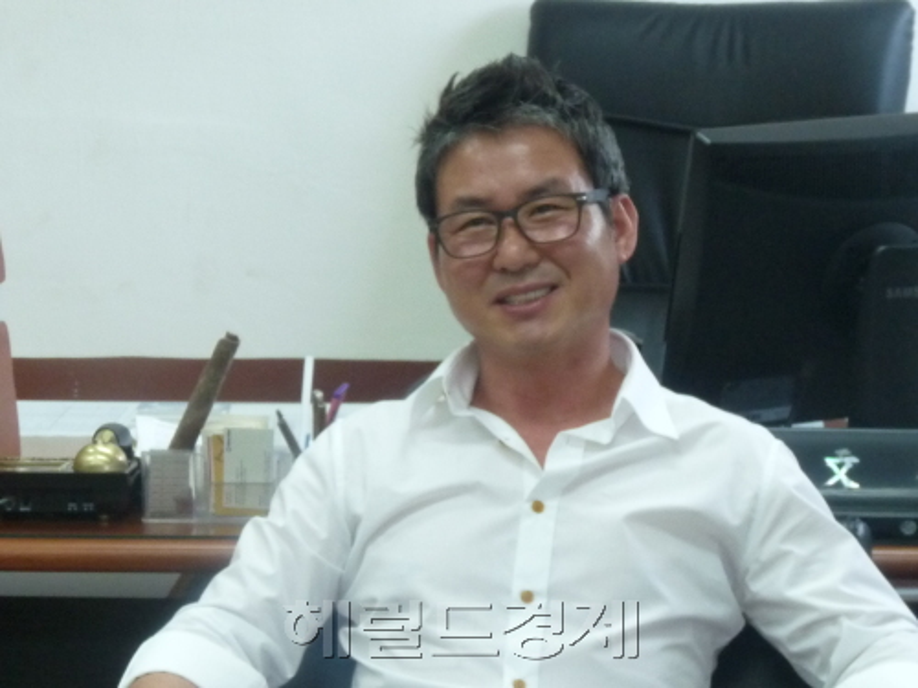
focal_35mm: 129
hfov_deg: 15.3
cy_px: 344
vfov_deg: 11.5
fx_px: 3421
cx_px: 459
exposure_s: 1/40
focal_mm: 13.3
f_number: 4.5
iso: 320
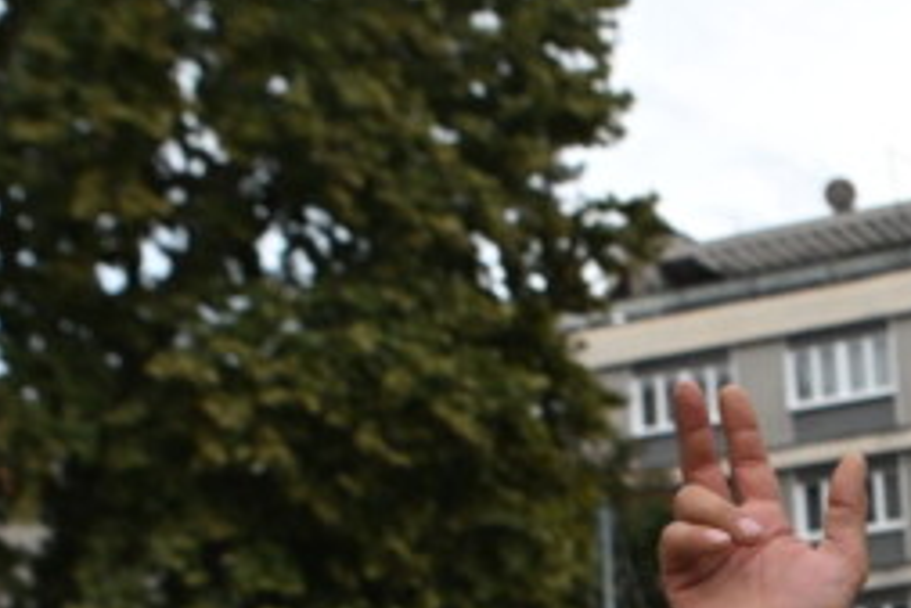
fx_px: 2456
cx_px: 1159
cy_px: 862
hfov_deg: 19.5
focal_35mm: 97
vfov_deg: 13.4
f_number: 4
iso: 1000
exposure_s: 1/2000
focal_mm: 24
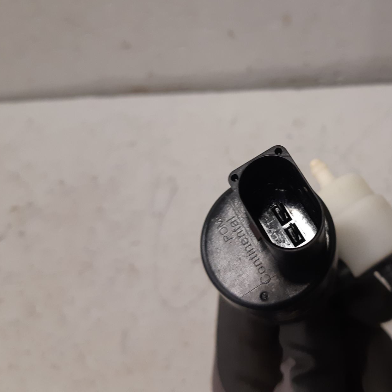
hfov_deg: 42.9
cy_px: 159
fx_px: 487
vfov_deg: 43.7
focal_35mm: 38
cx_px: 279
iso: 125
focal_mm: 3.93
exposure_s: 1/50
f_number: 1.7
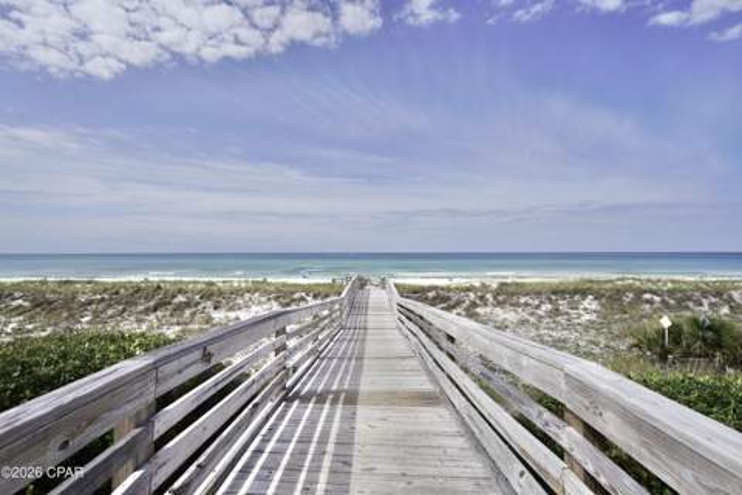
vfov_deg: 74.6
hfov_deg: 97.6
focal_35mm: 16
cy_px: 248
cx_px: 371
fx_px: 325
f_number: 5
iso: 100
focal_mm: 10.5
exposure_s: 1/1250
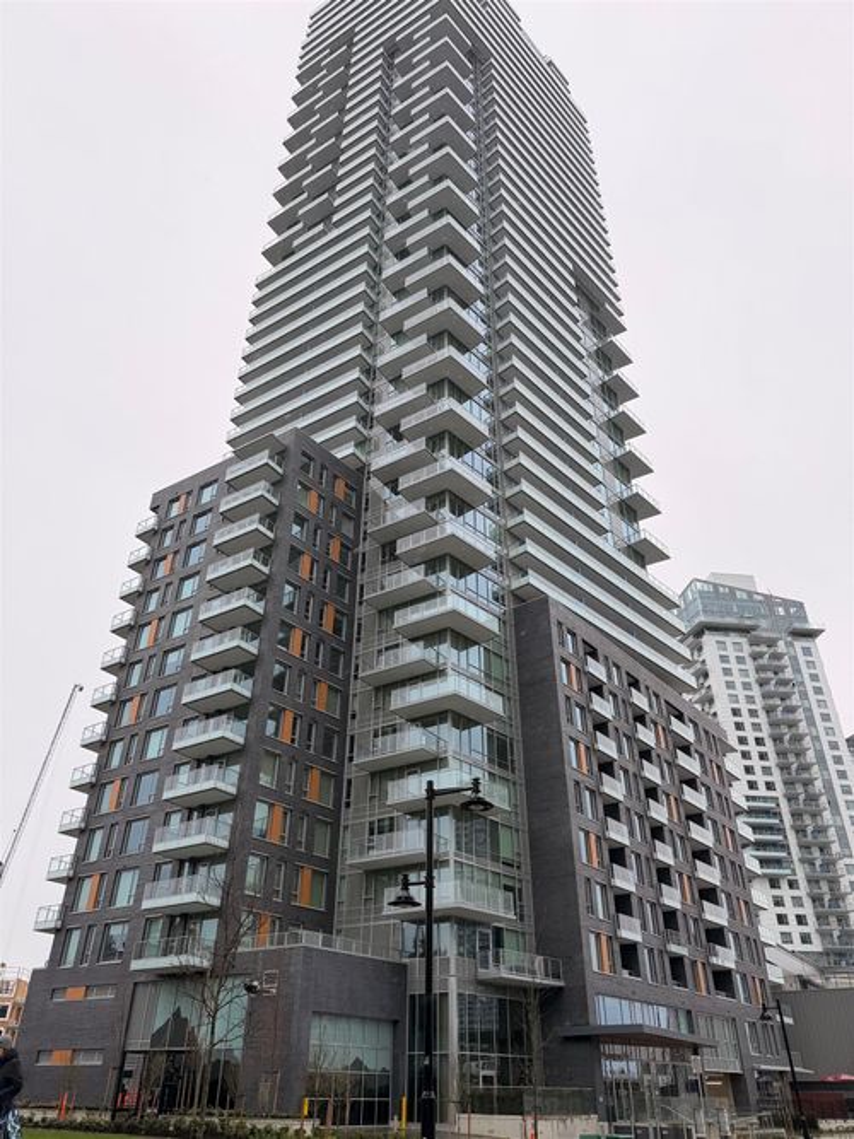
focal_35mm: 24
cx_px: 427
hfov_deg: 56.8
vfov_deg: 71.6
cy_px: 570
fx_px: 790
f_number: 1.78
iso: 80
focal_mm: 6.76
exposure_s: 1/943
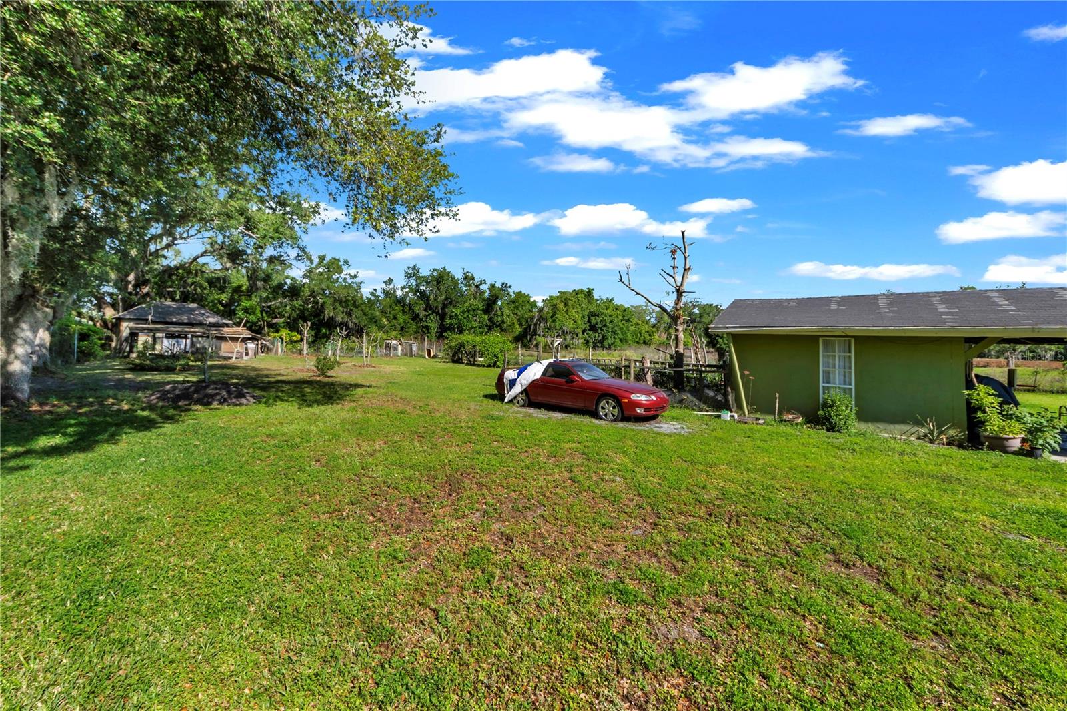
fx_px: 356
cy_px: 356
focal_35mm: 12
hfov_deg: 112.6
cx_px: 534
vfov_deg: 90.0
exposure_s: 1/160
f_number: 10
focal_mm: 8
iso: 100
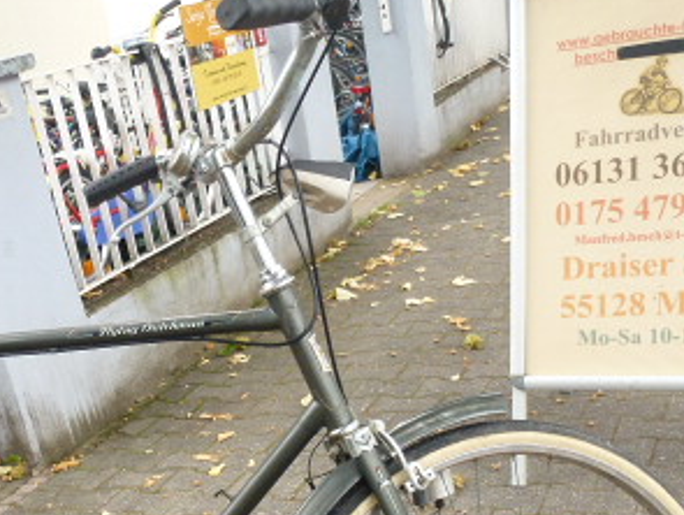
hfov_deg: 35.9
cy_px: 503
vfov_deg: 26.7
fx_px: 1029
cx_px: 167
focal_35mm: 52
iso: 100
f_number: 3.3
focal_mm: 4.3
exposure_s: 1/80
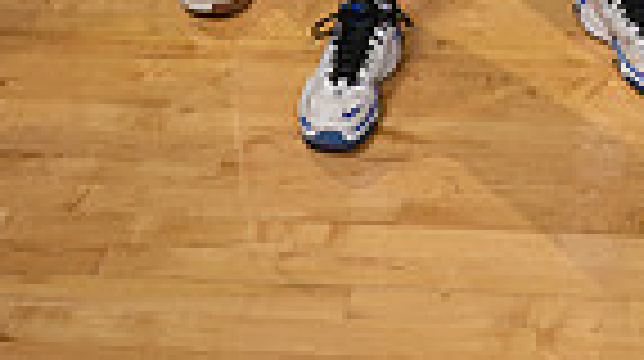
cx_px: 594
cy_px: -639
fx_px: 1910
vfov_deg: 9.1
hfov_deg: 18.8
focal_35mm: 112
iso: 250
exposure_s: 1/250
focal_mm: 34
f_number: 8
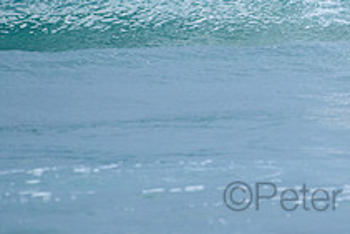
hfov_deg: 1.5
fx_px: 13396
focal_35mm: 1377
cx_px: 352
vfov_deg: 1.0
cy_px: -79
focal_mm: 500
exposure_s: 1/2000
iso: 450
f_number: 5.6
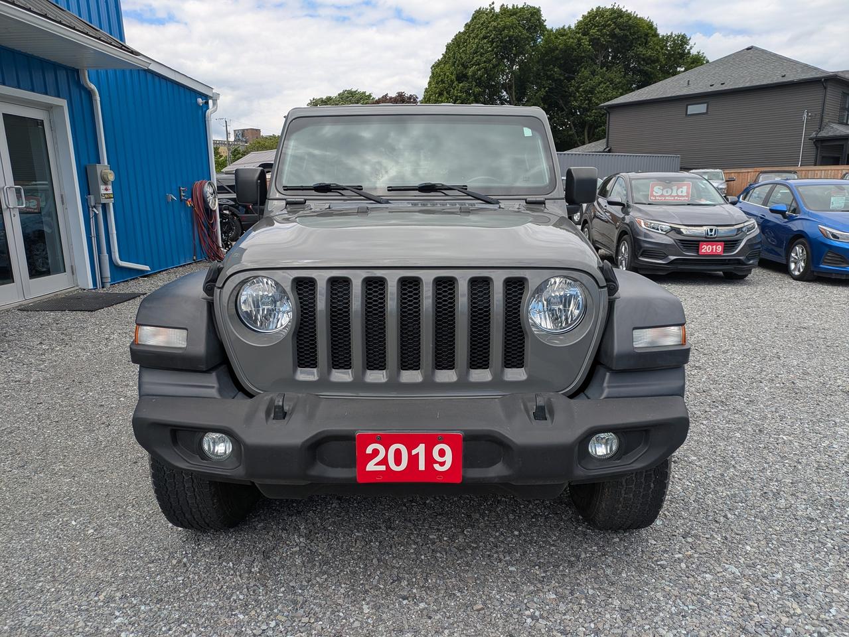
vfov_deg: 54.9
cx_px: 424
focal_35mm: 25
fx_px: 613
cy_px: 318
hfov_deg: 69.4
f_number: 1.89
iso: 44
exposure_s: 1/1616
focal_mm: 5.43
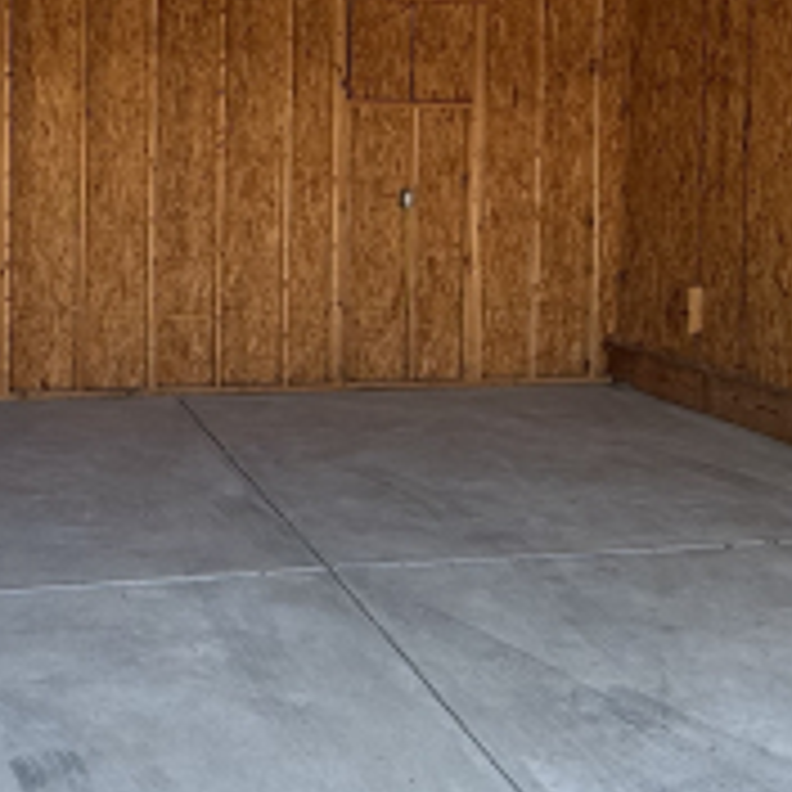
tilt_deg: -2.2
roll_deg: -0.9
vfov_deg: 35.3
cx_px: 250
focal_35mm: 47
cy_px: 198
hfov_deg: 35.6
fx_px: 1217
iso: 100
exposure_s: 1/99
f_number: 2.2
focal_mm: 2.22
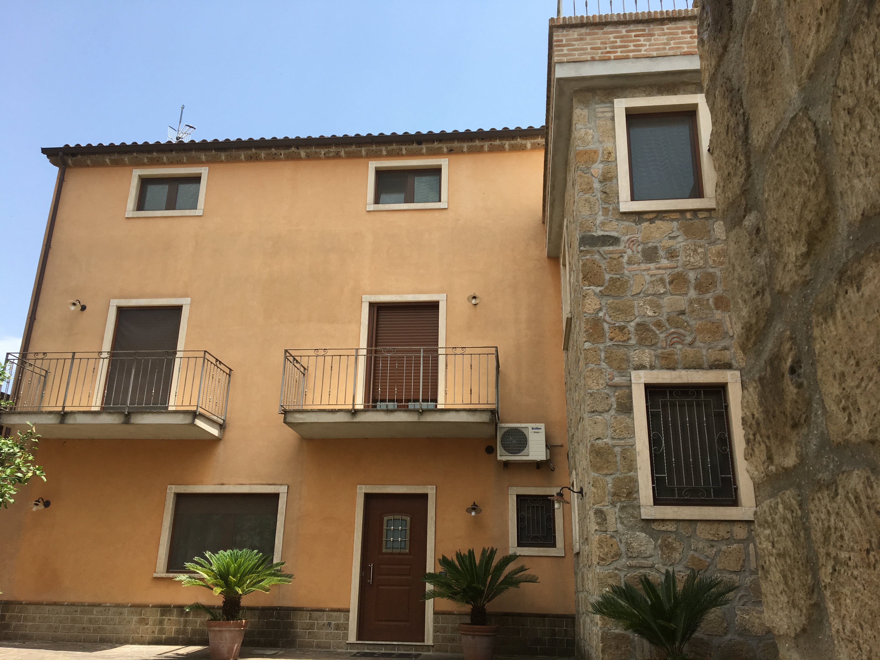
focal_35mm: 29
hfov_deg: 61.7
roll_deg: -1.3
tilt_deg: +19.6
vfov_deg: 48.2
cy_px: 330
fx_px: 737
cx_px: 440
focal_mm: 4.15
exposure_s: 1/1099
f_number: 2.2
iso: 25
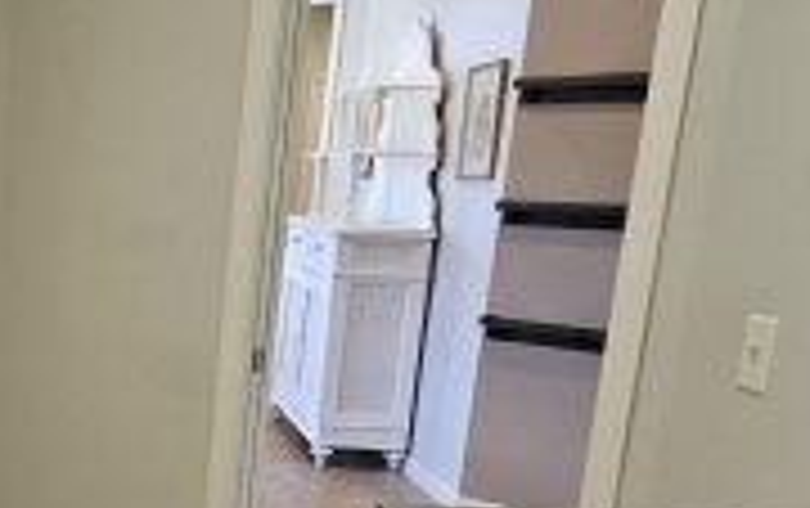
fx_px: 1127
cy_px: 436
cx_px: -133
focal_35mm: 51
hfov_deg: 33.2
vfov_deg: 24.8
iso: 160
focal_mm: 1.74
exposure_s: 1/60
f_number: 2.2
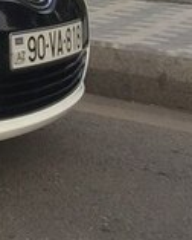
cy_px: -15
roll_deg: -1.5
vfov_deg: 15.8
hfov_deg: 10.7
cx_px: -302
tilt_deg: -5.6
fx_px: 844
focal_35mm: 119
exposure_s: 1/332
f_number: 2.2
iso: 32
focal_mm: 4.15
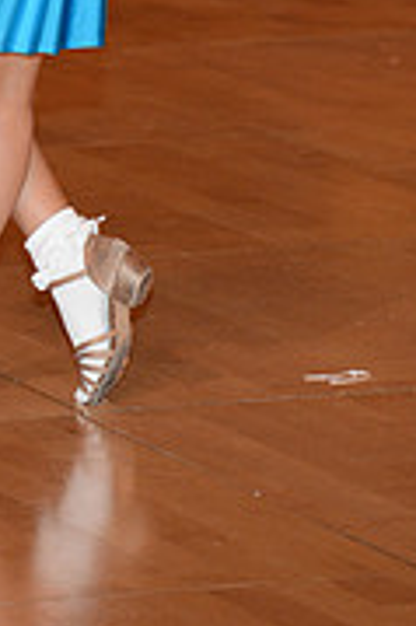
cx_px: -177
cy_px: -315
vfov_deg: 4.0
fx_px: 9013
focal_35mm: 519
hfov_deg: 2.6
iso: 1000
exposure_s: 1/250
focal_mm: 160
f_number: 5.6
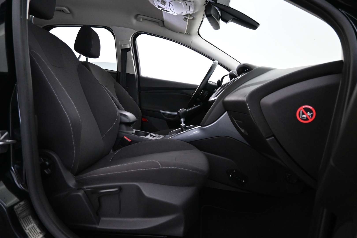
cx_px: 178
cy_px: 119
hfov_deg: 73.7
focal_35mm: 24
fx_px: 238
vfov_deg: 53.1
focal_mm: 16
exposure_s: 1/25
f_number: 3.5
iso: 3200
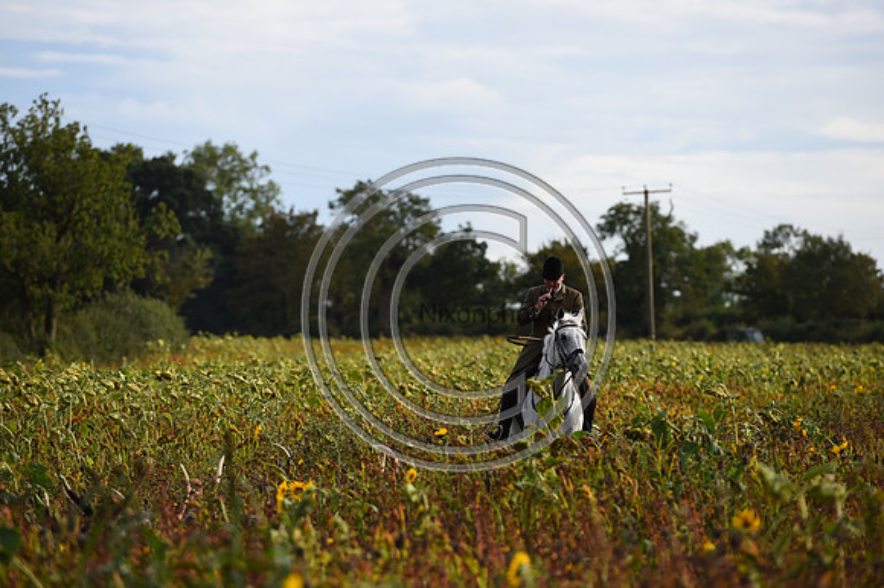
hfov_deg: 10.3
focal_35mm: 200
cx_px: 442
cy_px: 294
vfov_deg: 6.9
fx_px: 4908
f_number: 5
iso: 180
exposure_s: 1/800
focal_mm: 200
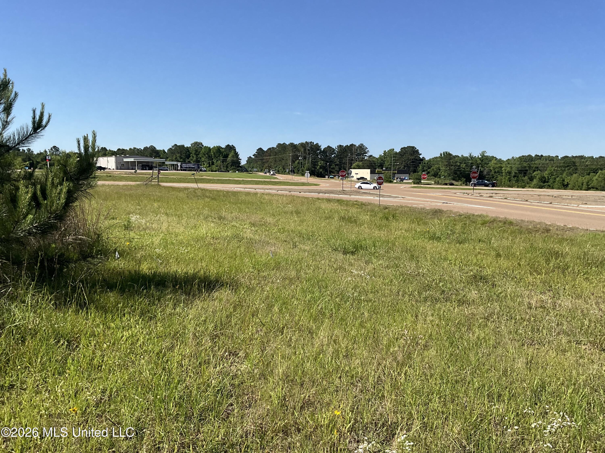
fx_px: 507
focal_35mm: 29
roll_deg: -0.7
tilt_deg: -6.9
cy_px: 226
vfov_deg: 48.2
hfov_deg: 61.7
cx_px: 302
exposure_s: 1/1912
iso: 25
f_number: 1.8
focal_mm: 3
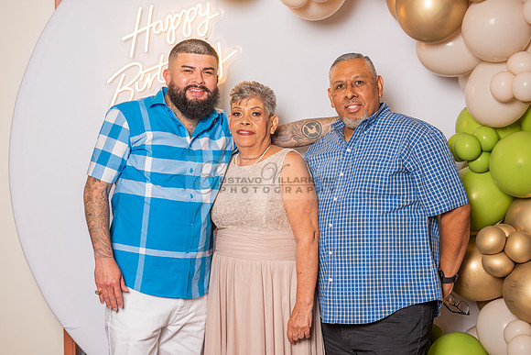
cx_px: 250
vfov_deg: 21.4
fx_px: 939
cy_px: 191
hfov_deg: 31.6
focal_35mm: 64
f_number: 4
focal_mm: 55
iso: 200
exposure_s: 1/200
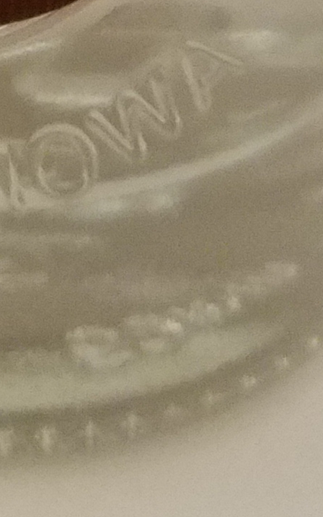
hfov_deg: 8.4
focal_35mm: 155
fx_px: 2184
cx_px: 24
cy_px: -830
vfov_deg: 10.9
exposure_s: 1/10
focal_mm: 4.2
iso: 250
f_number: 1.7
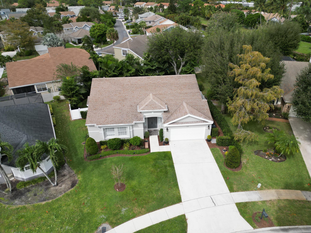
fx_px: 216
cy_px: 116
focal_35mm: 24
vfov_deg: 56.8
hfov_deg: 71.6
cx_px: 156
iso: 200
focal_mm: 6.72
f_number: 1.7
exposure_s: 1/3000
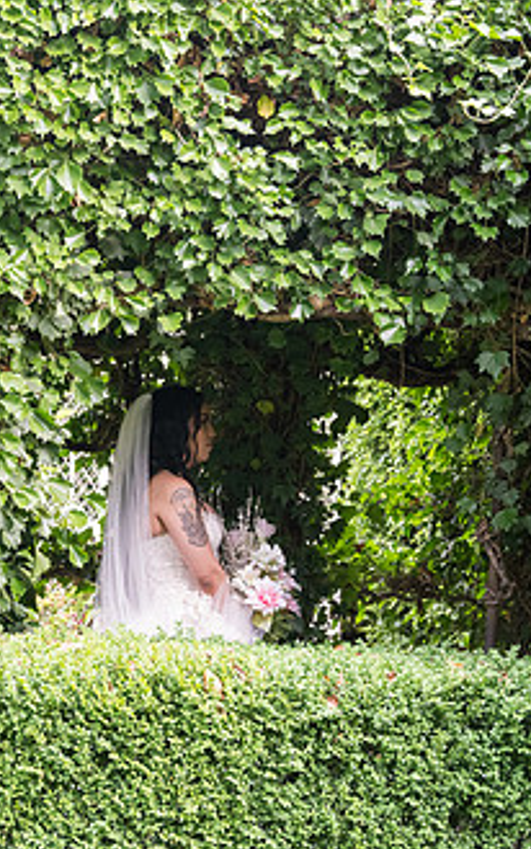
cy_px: 458
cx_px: 188
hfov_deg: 16.5
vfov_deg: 26.1
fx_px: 1827
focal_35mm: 79
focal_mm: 44
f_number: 4
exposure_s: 1/320
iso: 2500
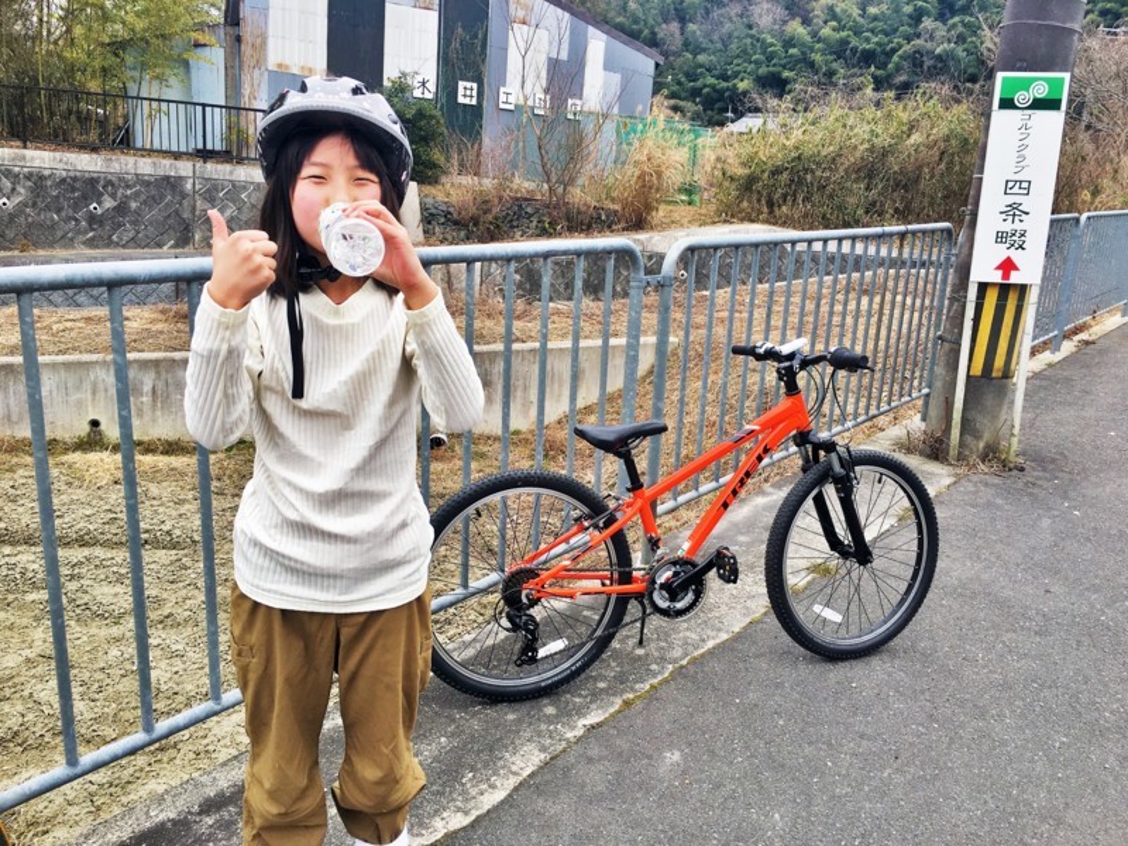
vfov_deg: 48.2
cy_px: 423
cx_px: 564
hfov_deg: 61.7
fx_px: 945
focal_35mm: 29
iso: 25
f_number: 2.2
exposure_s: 1/447
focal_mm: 4.15
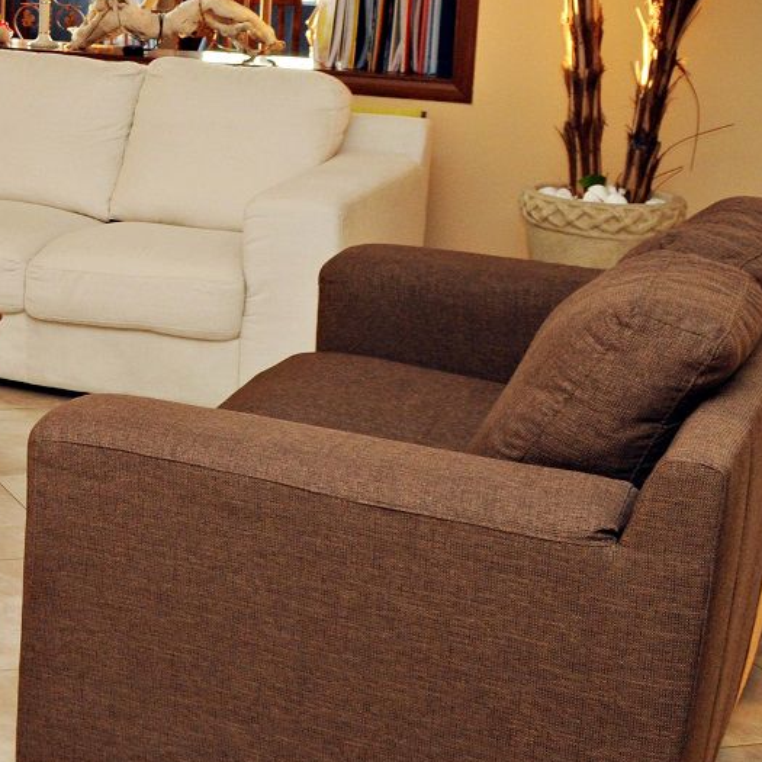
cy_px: 136
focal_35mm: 73
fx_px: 1818
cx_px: -278
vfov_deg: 23.3
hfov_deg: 21.1
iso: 500
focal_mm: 20
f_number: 6.3
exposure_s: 1/60
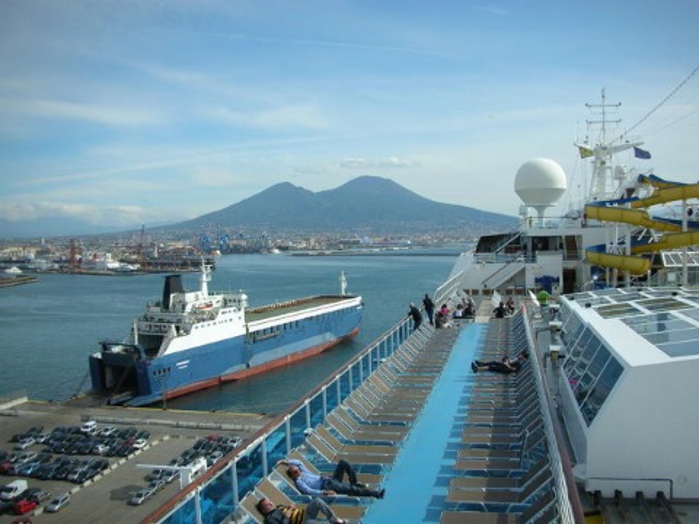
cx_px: 350
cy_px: 262
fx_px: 707
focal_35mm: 35
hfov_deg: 52.6
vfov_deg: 40.7
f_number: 8.5
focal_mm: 5.8
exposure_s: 1/194
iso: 50
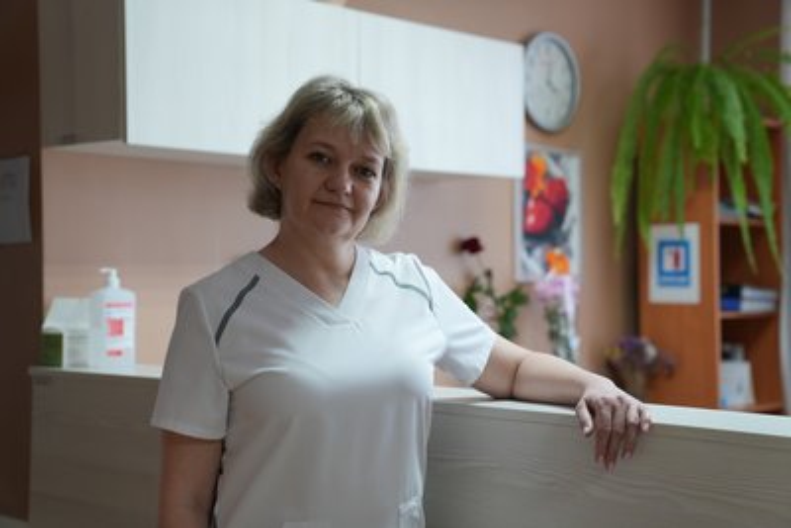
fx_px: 1165
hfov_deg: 37.5
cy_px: 264
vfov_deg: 25.5
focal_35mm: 53
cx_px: 396
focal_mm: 53
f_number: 2.8
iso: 200
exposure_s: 1/50
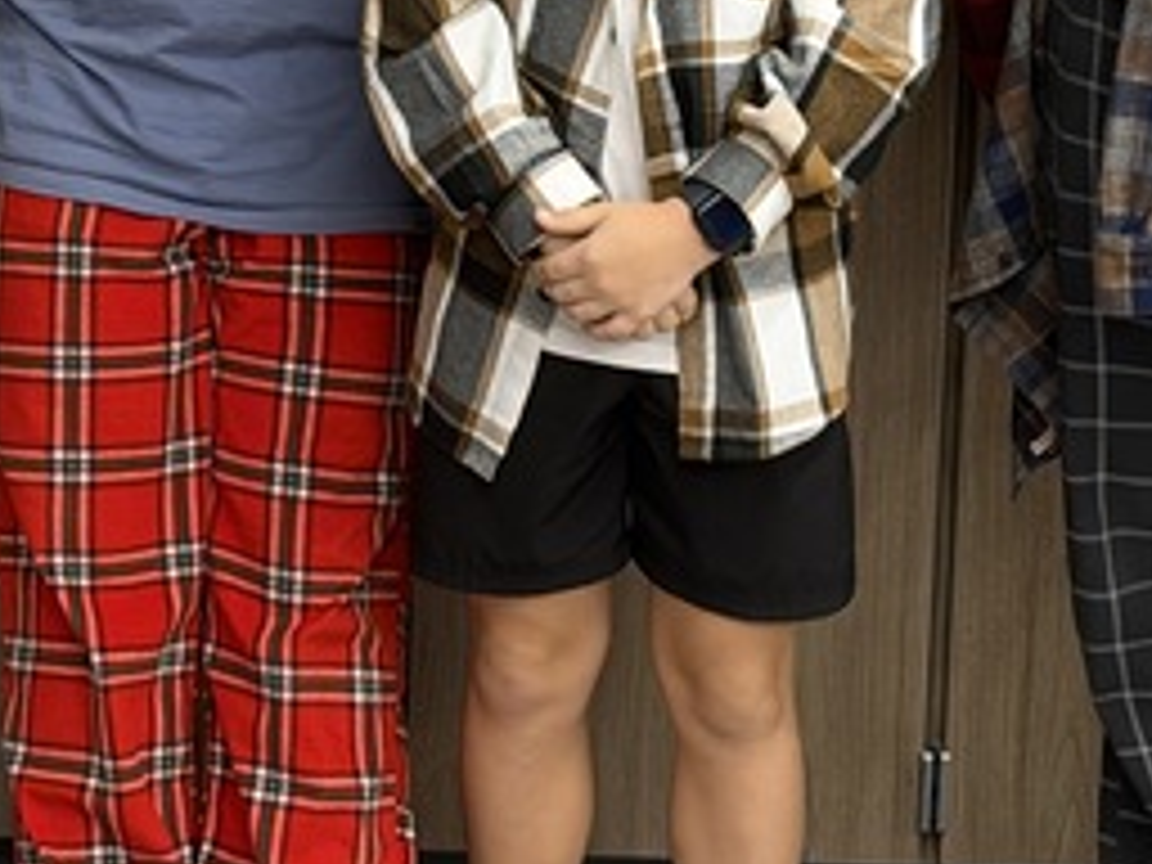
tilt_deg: -9.3
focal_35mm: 136
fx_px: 4526
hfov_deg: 14.3
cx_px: -36
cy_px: -198
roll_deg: -1.4
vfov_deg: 10.7
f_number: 1.8
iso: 400
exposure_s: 1/60
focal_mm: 6.93
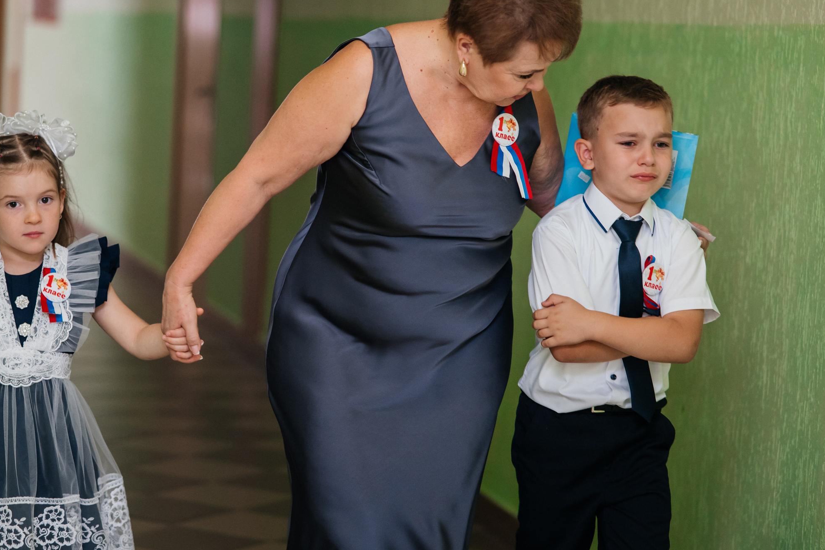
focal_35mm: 110
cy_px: 240
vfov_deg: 12.5
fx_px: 2521
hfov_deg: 18.6
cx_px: 316
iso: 640
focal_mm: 85
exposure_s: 1/250
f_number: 2.2
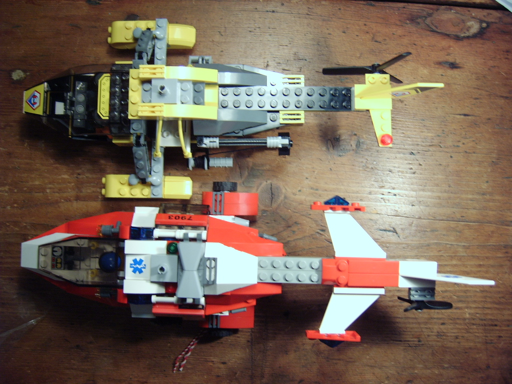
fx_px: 459
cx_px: 256
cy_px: 192
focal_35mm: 31
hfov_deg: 58.4
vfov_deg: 45.4
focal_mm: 8.13
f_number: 2.7
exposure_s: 1/19
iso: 100
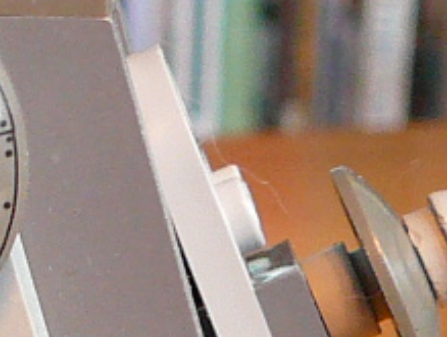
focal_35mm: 210
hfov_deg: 9.2
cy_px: 402
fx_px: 2716
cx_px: -180
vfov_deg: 7.0
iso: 200
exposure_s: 1/20
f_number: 2.8
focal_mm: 5.2
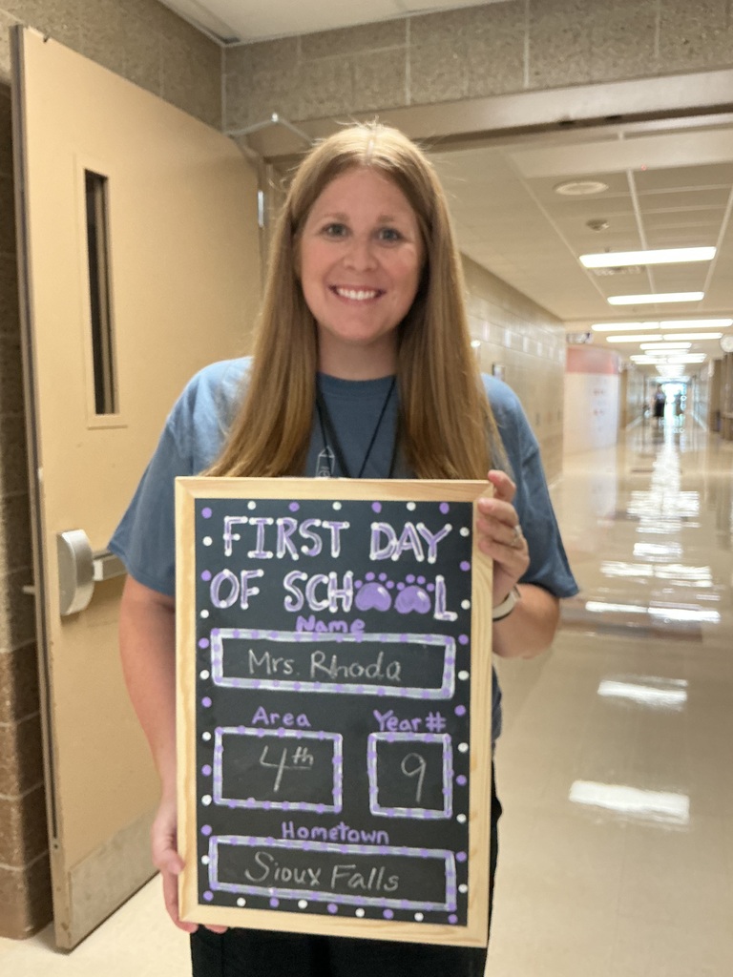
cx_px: 366
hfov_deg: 48.2
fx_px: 819
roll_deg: +0.8
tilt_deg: -5.4
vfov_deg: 61.7
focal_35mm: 29
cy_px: 488
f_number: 1.8
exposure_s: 1/40
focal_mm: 3
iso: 250
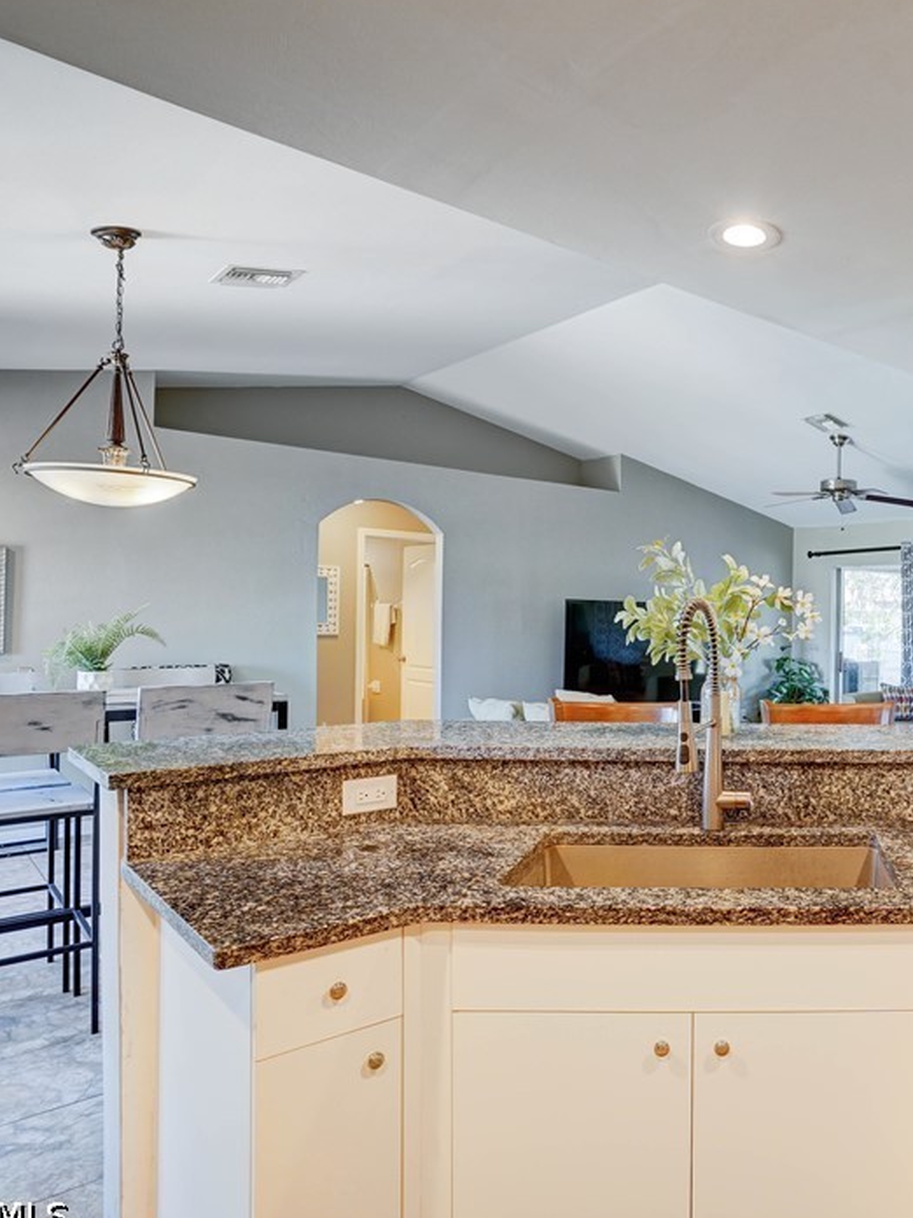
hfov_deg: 50.8
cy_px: 611
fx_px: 844
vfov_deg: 71.6
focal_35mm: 24
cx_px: 808
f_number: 8
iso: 500
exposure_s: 1/2
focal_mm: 16
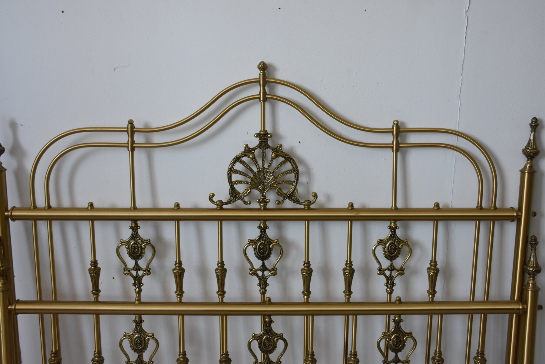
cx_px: 272
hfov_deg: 57.2
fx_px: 500
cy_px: 182
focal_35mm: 33
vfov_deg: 40.0
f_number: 5
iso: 800
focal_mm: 22
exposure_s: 1/125
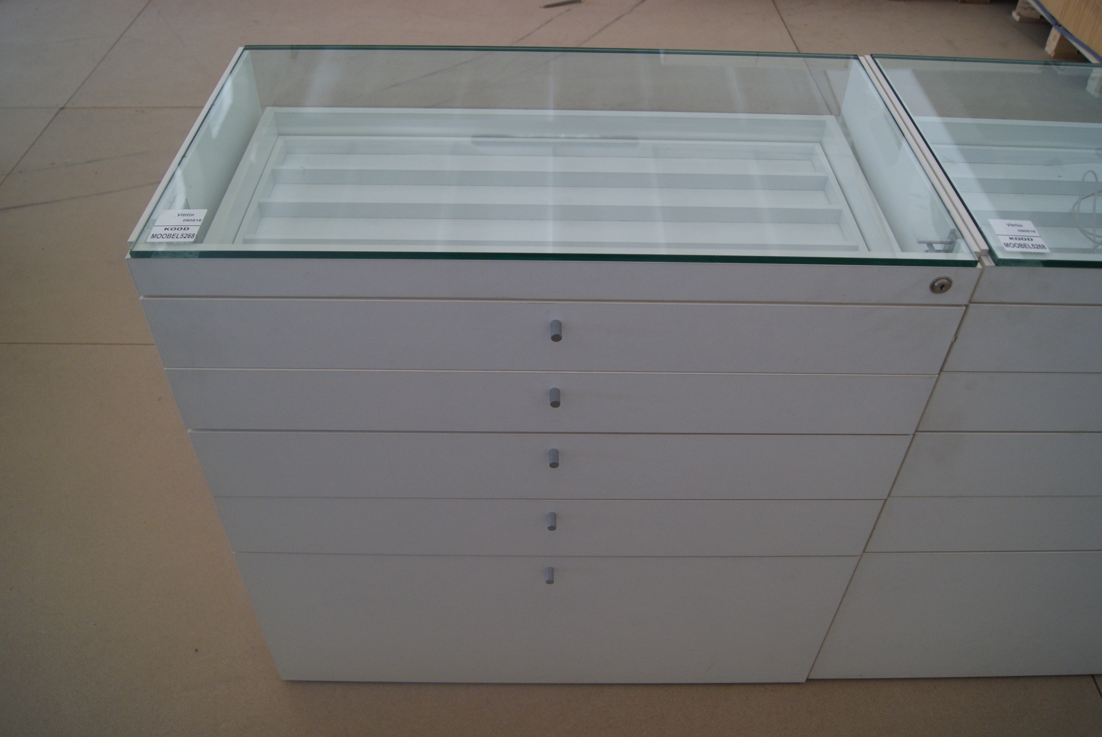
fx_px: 919
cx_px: 551
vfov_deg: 43.7
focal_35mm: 30
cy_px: 368
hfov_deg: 61.9
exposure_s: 1/15
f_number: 3.5
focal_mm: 20
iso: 400
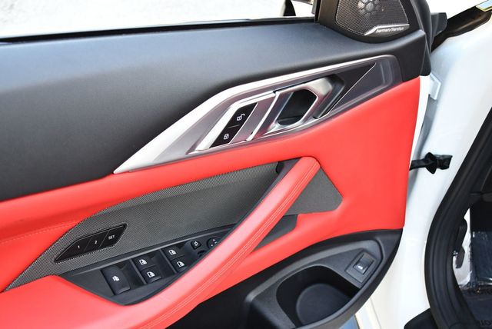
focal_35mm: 40
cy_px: 164
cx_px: 246
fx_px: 547
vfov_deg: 33.5
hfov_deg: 48.4
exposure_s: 1/250
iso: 800
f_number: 3.8
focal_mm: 20
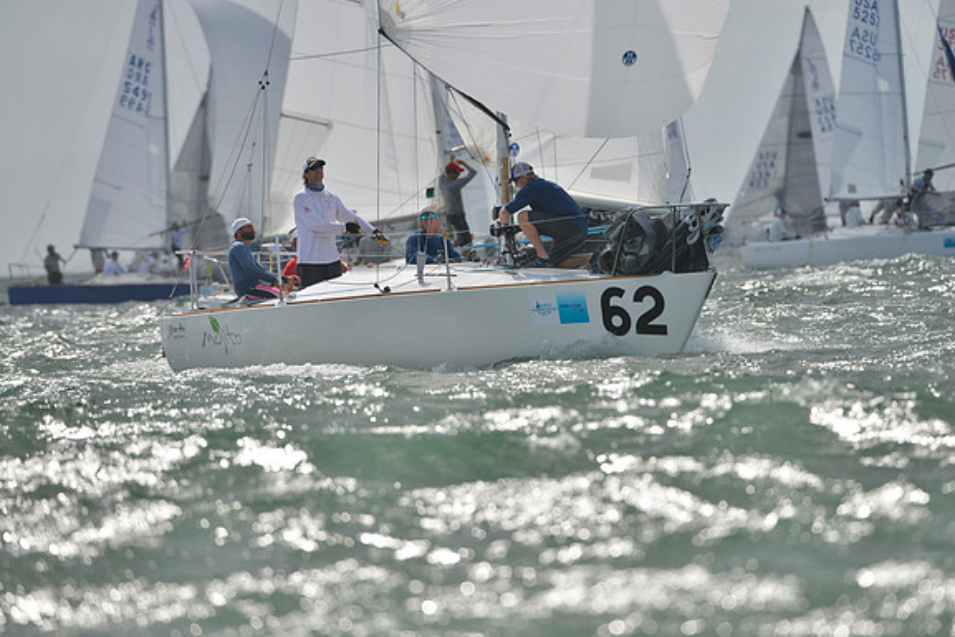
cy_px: 318
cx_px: 477
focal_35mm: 402
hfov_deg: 5.1
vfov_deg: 3.4
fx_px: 10666
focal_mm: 400
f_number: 6.3
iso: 280
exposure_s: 1/2000
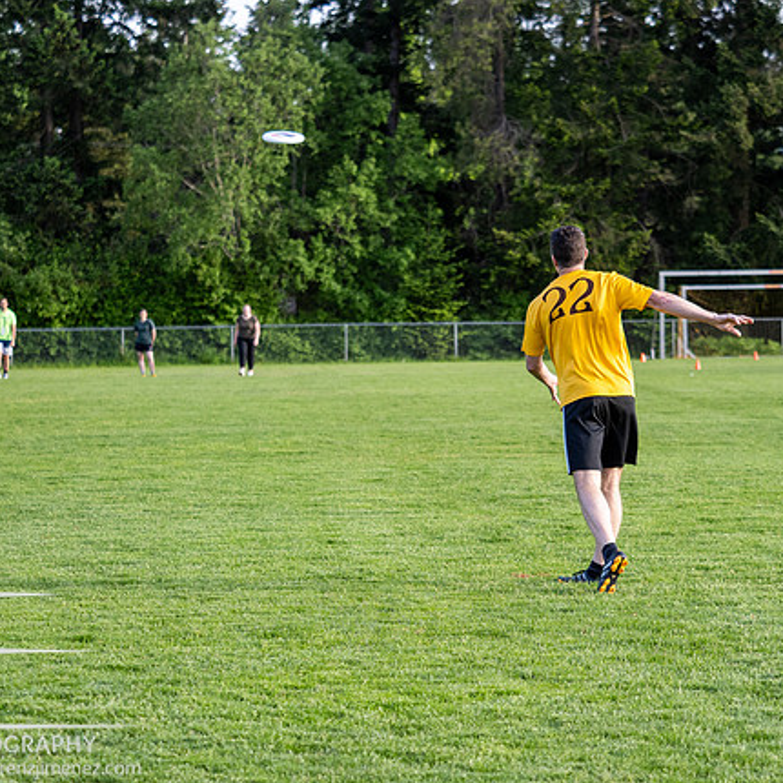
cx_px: 422
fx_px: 3352
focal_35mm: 131
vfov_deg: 13.3
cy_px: 394
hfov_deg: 13.3
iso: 400
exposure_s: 1/1000
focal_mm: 55
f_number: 2.8
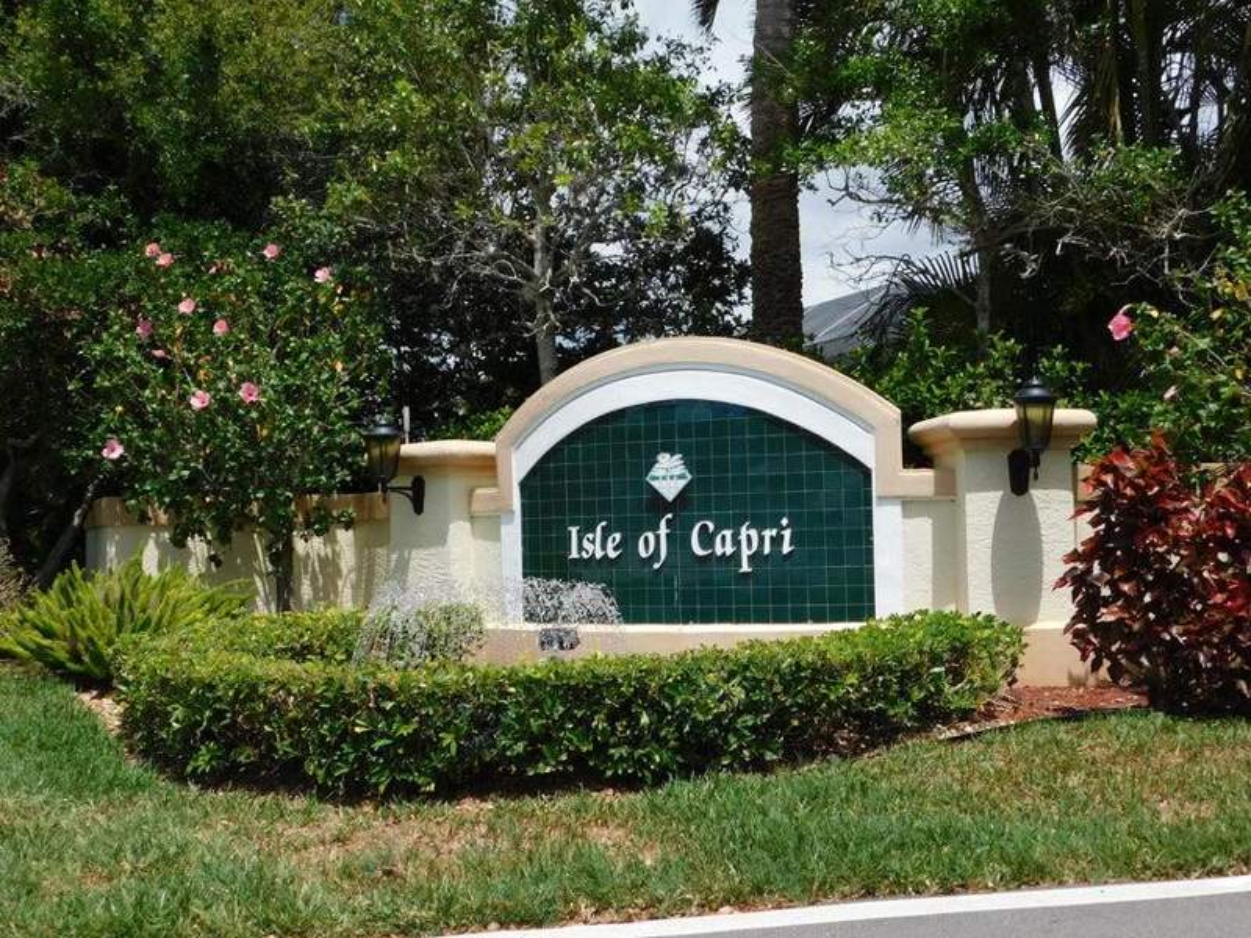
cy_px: 469
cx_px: 626
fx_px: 1446
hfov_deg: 46.8
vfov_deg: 36.0
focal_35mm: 40
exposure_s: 1/1500
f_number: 3.6
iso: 125
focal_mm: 7.1
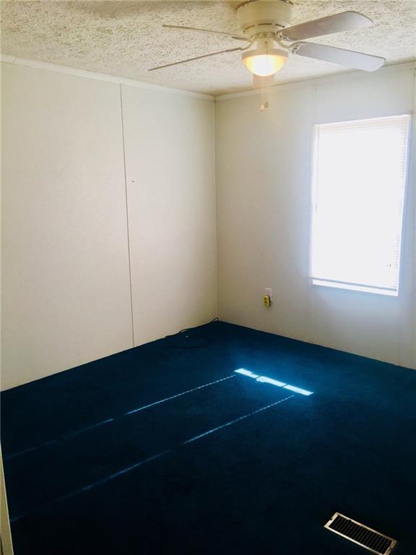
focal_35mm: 29
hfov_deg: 48.2
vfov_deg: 61.7
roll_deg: +0.2
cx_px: 208
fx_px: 465
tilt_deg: -9.2
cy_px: 278
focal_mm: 4.15
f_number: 2.2
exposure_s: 1/120
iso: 32
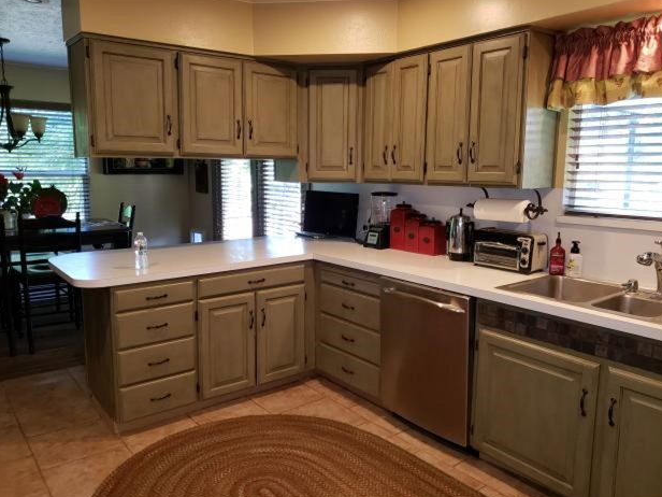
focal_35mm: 27
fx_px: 516
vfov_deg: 51.4
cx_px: 325
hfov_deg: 65.3
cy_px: 253
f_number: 1.5
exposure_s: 1/30
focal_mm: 4.3
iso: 80
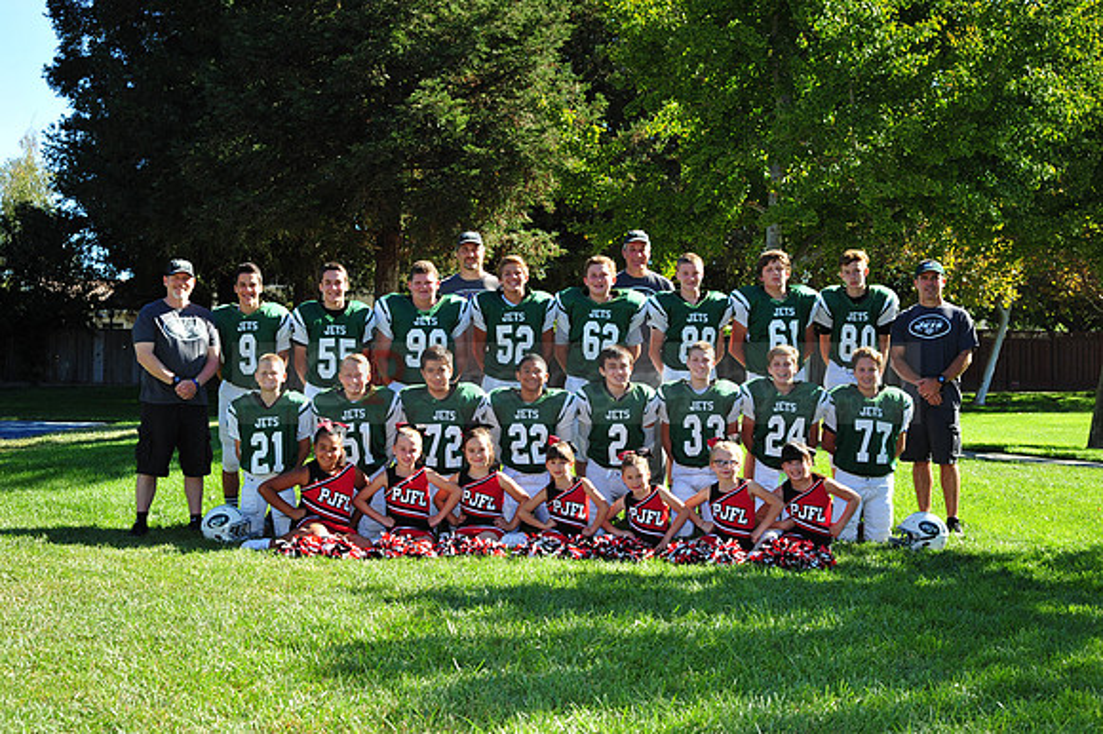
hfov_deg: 39.6
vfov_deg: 27.0
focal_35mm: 50
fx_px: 1531
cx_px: 552
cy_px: 367
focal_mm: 50
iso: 400
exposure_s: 1/400
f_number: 7.1
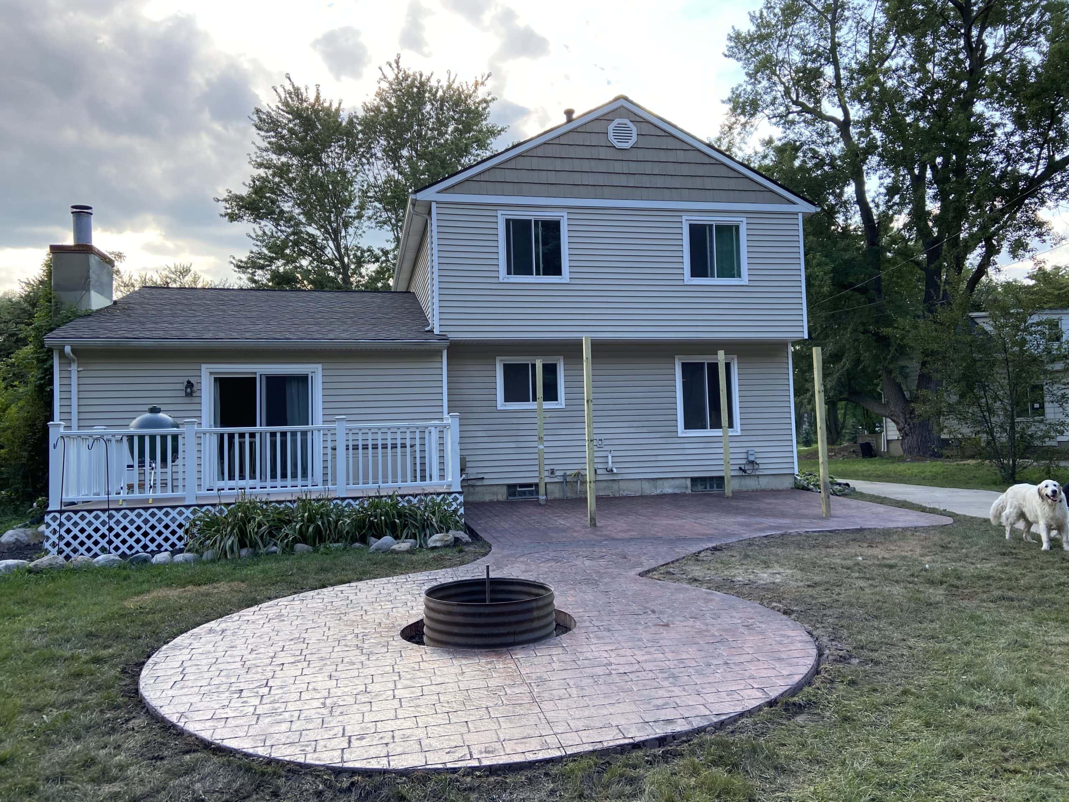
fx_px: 803
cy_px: 401
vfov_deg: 53.1
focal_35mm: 26
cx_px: 534
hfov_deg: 67.3
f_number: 1.8
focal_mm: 4.25
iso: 32
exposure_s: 1/385
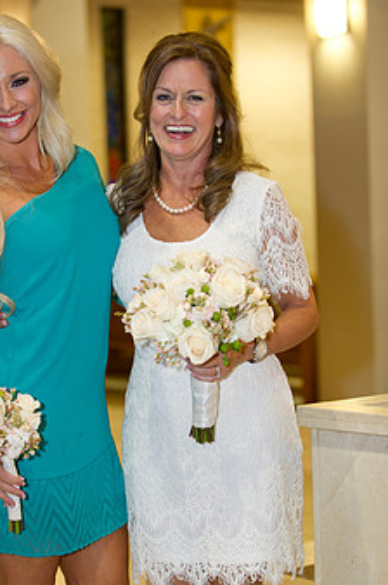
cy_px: 332
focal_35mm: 100
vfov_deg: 20.4
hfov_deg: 13.6
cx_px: 133
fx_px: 1623
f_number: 2.8
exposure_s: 1/80
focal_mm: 75
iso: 1600
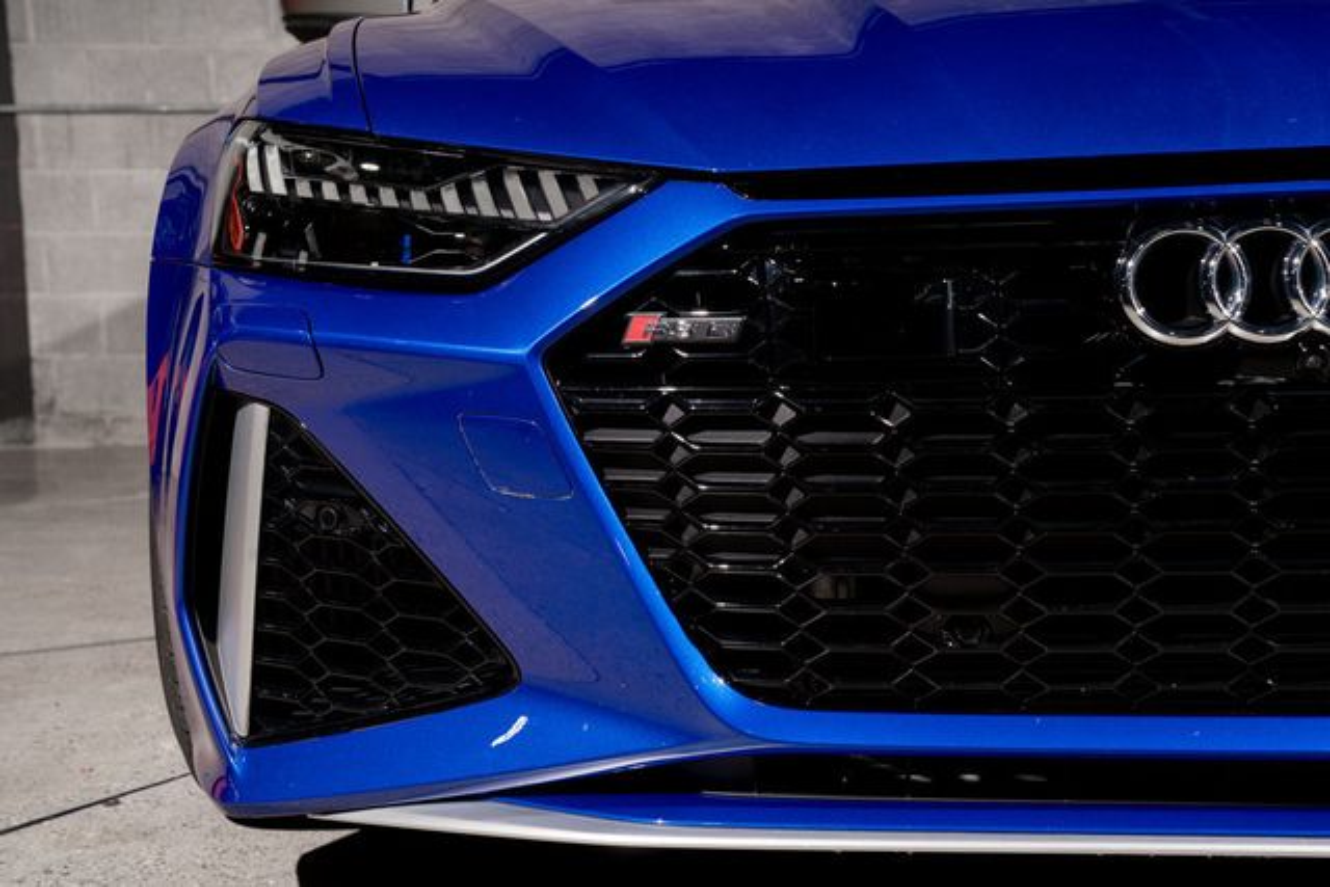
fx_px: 2254
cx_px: 665
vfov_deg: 22.3
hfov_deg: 32.9
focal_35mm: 61
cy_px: 444
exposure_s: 1/160
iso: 250
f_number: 8
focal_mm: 61
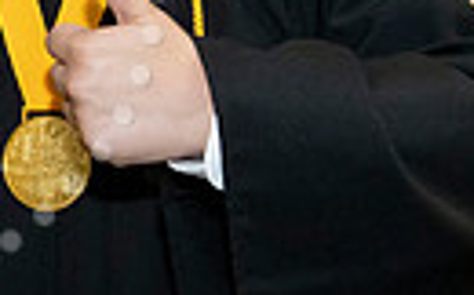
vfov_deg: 10.9
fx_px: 1523
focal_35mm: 118
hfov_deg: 16.5
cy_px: -46
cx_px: -179
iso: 6400
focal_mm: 26
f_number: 7.1
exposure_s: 1/200
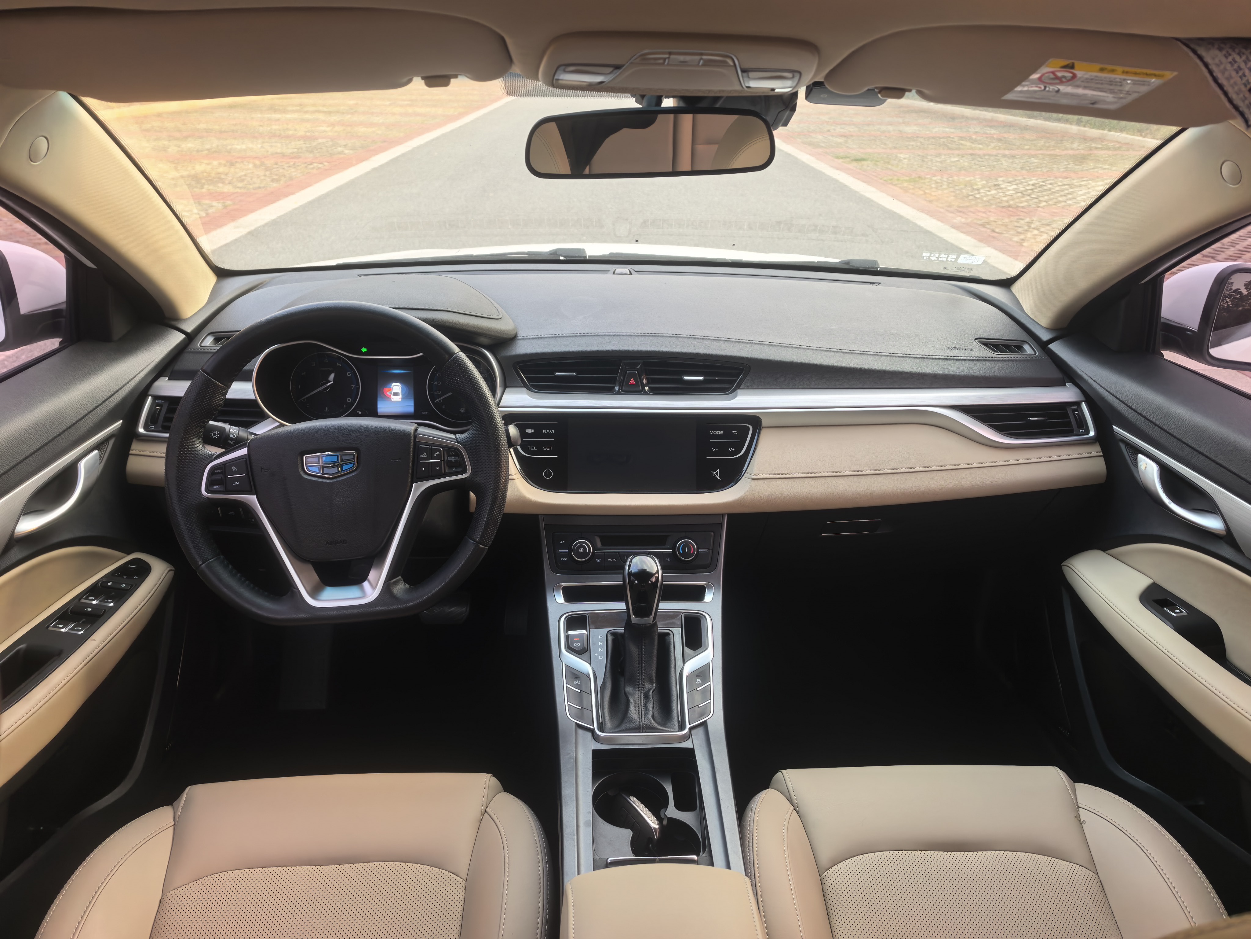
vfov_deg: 56.8
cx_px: 626
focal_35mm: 24
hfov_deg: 71.6
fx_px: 867
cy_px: 470
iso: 80
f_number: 2
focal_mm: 8.5
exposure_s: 1/100
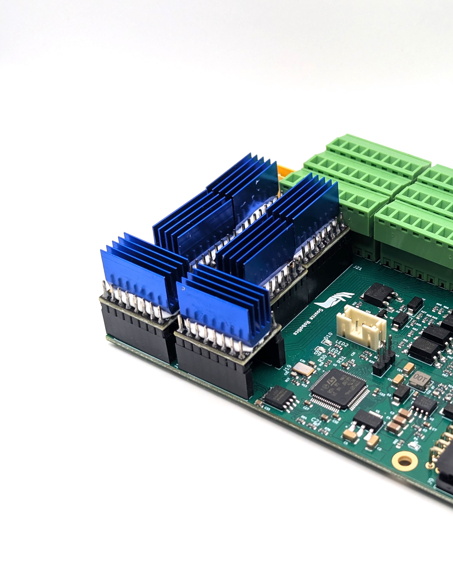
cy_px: 285
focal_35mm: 63
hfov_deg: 23.8
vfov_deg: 30.0
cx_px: 377
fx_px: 1056
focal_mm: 6.81
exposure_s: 1/111
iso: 47
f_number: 1.85
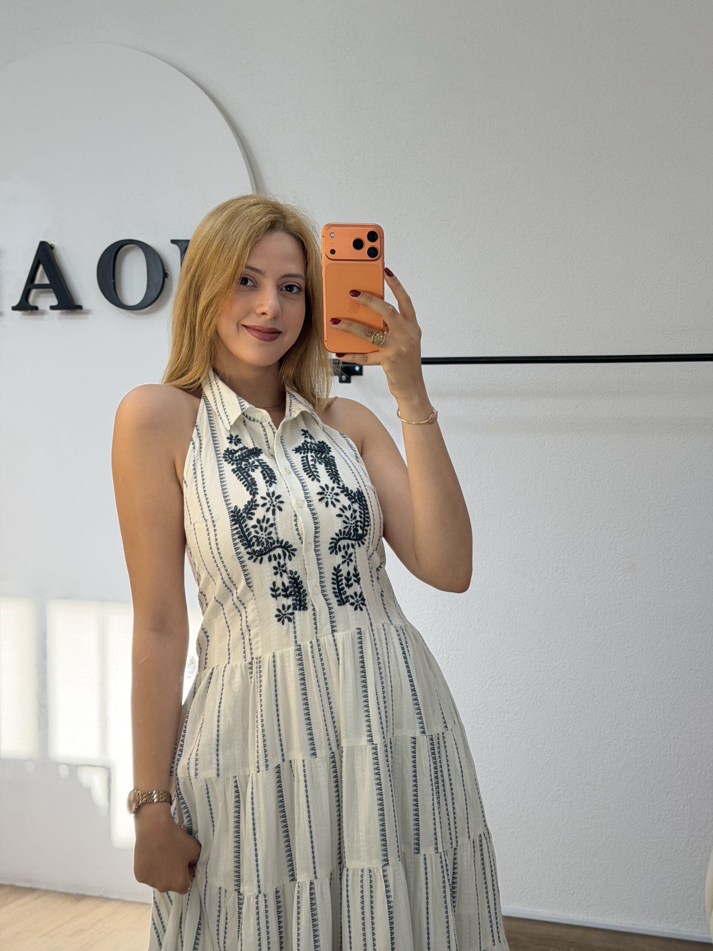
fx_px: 1318
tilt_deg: -19.3
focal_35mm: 48
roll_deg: +0.1
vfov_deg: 39.7
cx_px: 356
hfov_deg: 30.3
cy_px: 476
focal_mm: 6.76
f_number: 1.78
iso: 64
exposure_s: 1/218
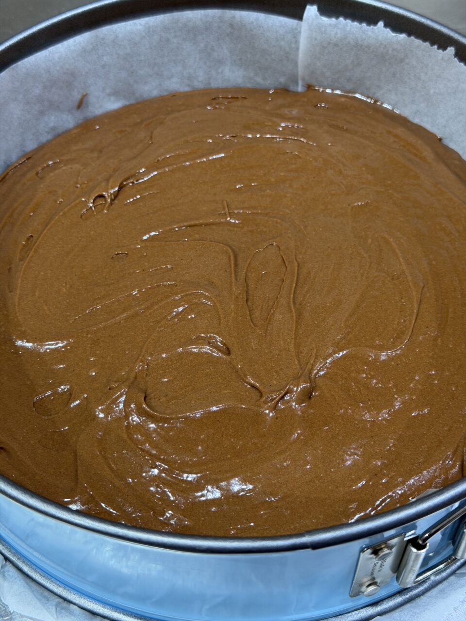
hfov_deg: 30.3
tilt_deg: -53.4
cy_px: 310
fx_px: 862
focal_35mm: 48
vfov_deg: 39.7
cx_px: 233
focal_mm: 6.76
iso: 250
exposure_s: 1/50
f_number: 1.78
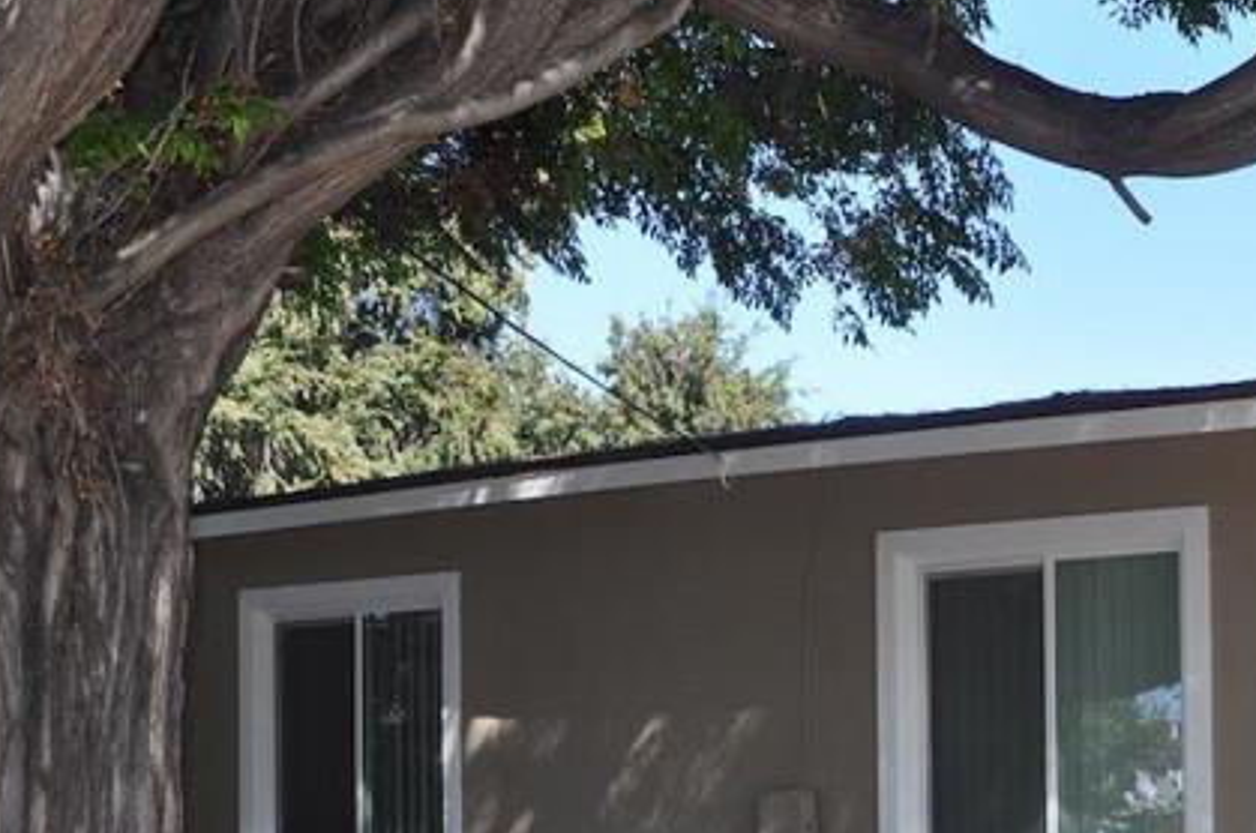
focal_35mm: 66
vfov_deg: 20.2
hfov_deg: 29.2
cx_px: 1157
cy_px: 731
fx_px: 2299
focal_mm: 18
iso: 200
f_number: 9
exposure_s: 1/200
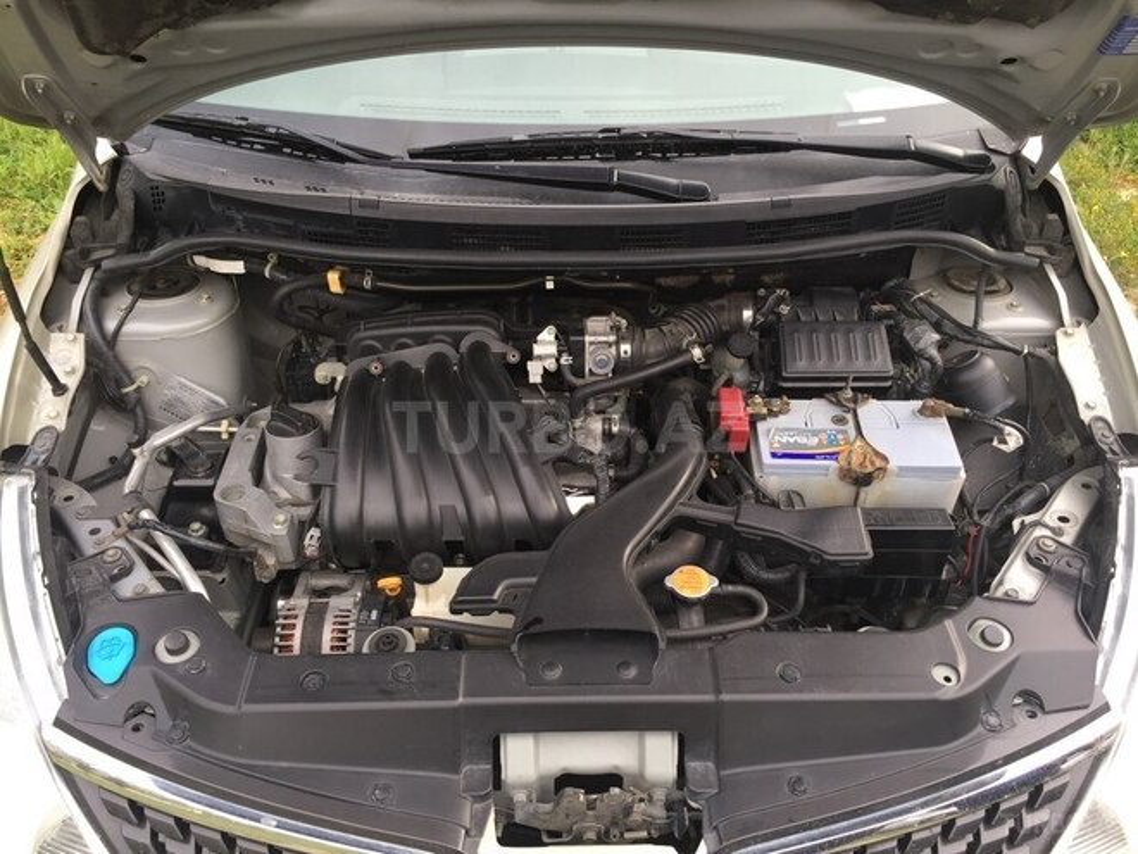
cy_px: 427
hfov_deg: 61.7
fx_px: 953
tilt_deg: -39.8
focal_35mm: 29
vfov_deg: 48.2
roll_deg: +0.8
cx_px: 569
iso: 32
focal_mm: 4.15
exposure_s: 1/181
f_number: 2.2
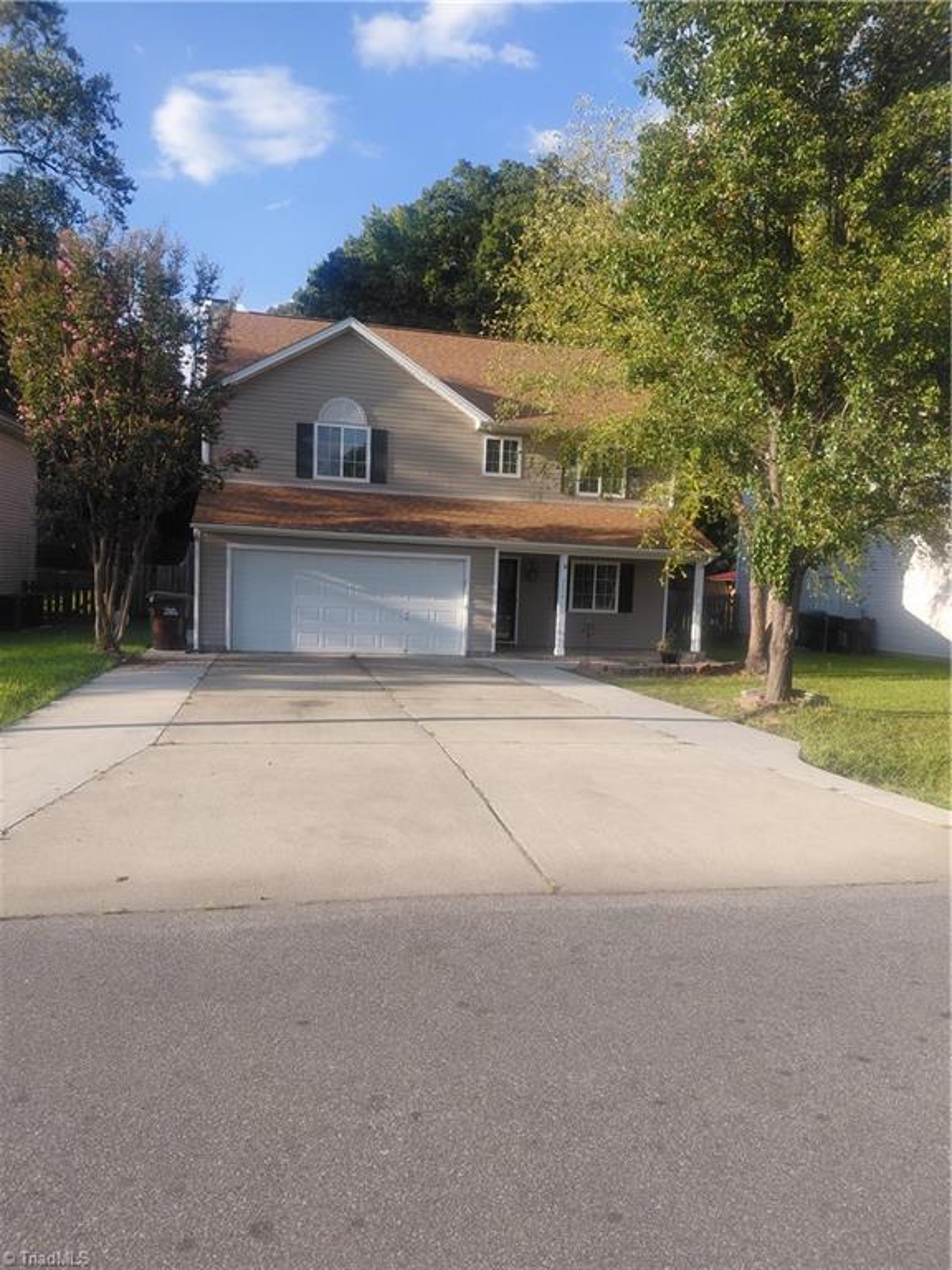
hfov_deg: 54.9
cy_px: 635
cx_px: 476
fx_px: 917
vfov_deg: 69.4
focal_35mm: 25
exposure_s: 1/1097
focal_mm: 4.69
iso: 50
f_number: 1.8
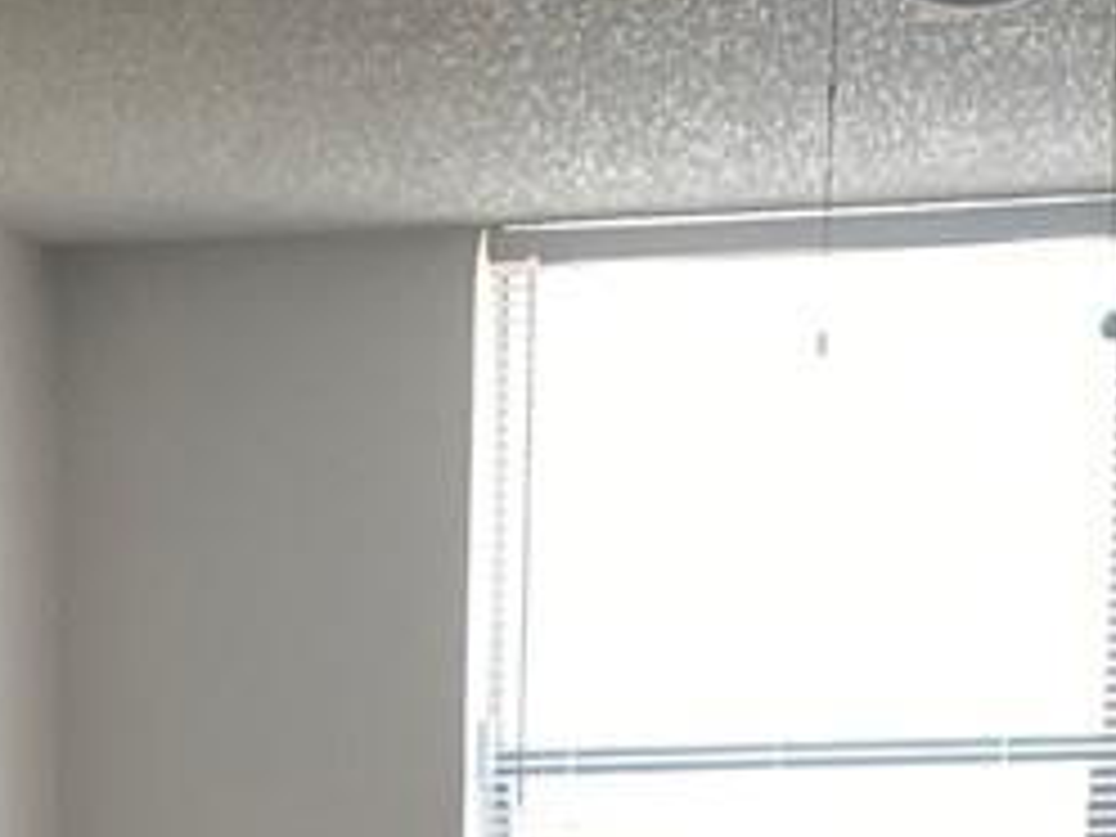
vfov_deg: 7.9
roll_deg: +0.3
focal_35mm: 168
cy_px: 2318
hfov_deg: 11.6
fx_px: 5416
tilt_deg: -12.4
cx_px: -104
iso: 100
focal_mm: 4.25
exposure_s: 1/120
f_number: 1.8
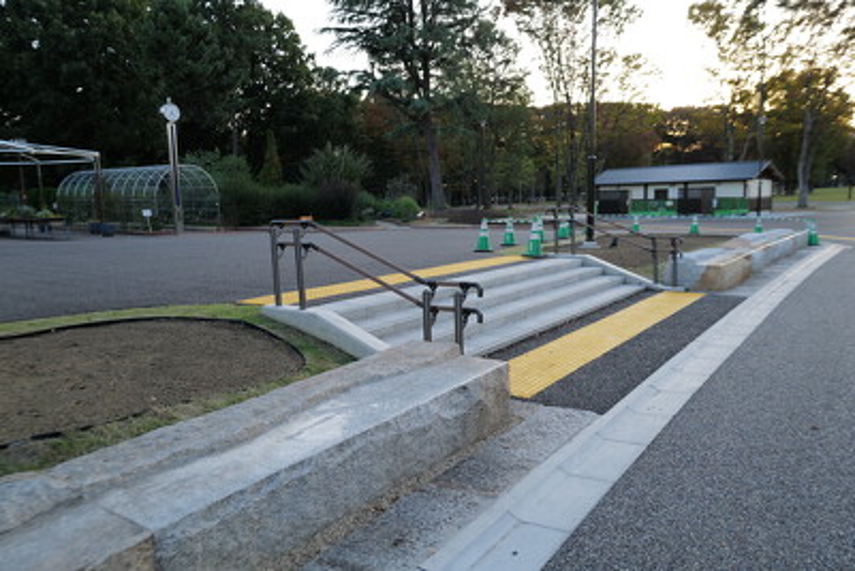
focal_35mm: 28
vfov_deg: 46.4
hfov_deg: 65.5
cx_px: 428
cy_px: 286
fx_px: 665
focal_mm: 28
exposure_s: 1/50
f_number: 3.2
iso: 100
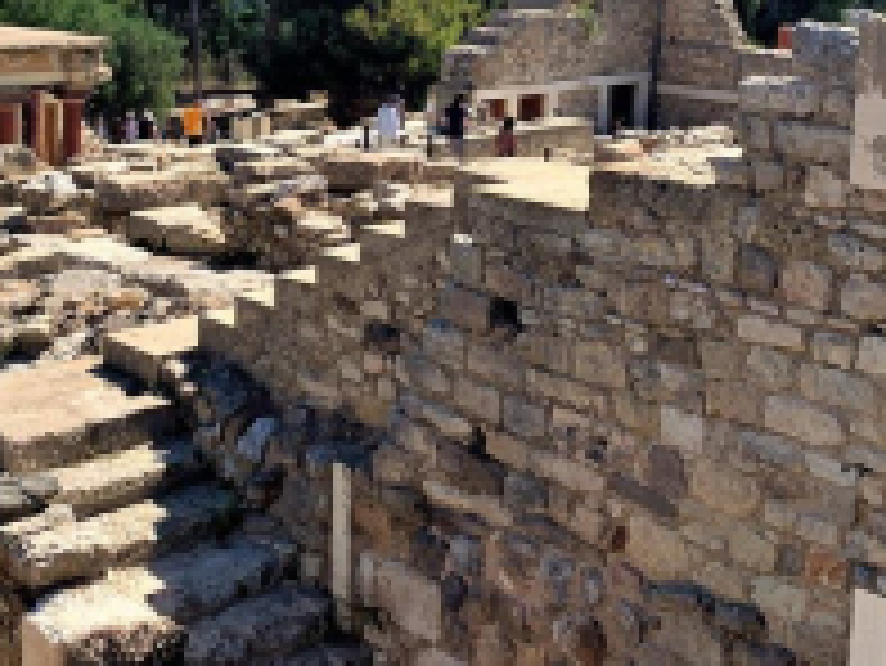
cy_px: 99
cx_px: 436
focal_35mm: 58
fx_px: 1485
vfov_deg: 24.7
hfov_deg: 33.2
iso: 25
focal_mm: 4.25
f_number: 1.8
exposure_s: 1/2545
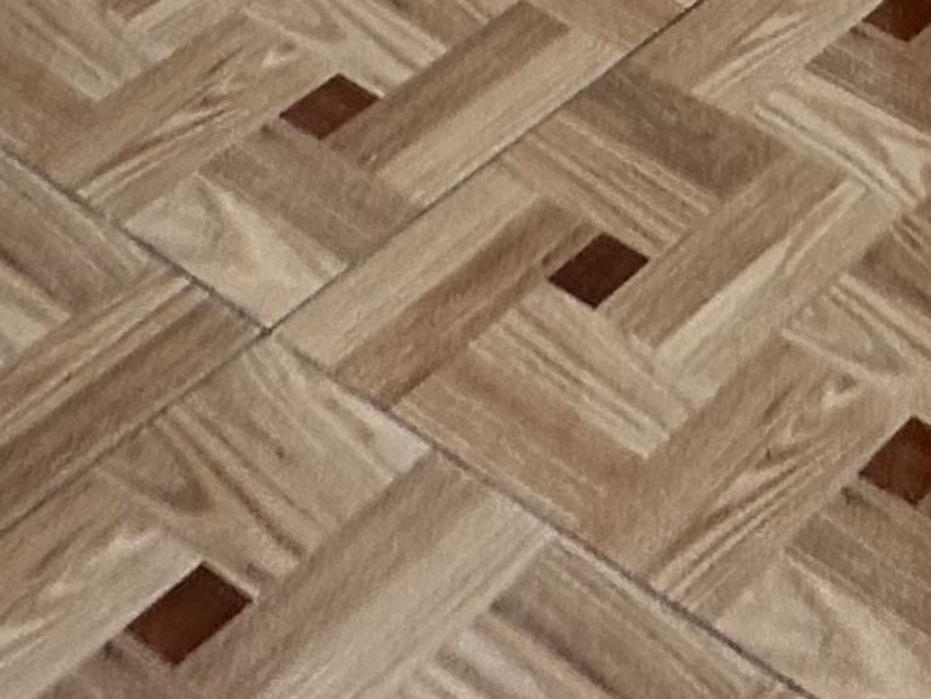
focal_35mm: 95
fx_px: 2556
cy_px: -1357
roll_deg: -4.5
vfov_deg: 10.8
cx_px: 1672
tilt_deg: -11.0
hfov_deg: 17.0
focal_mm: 2.22
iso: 50
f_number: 2.2
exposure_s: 1/99
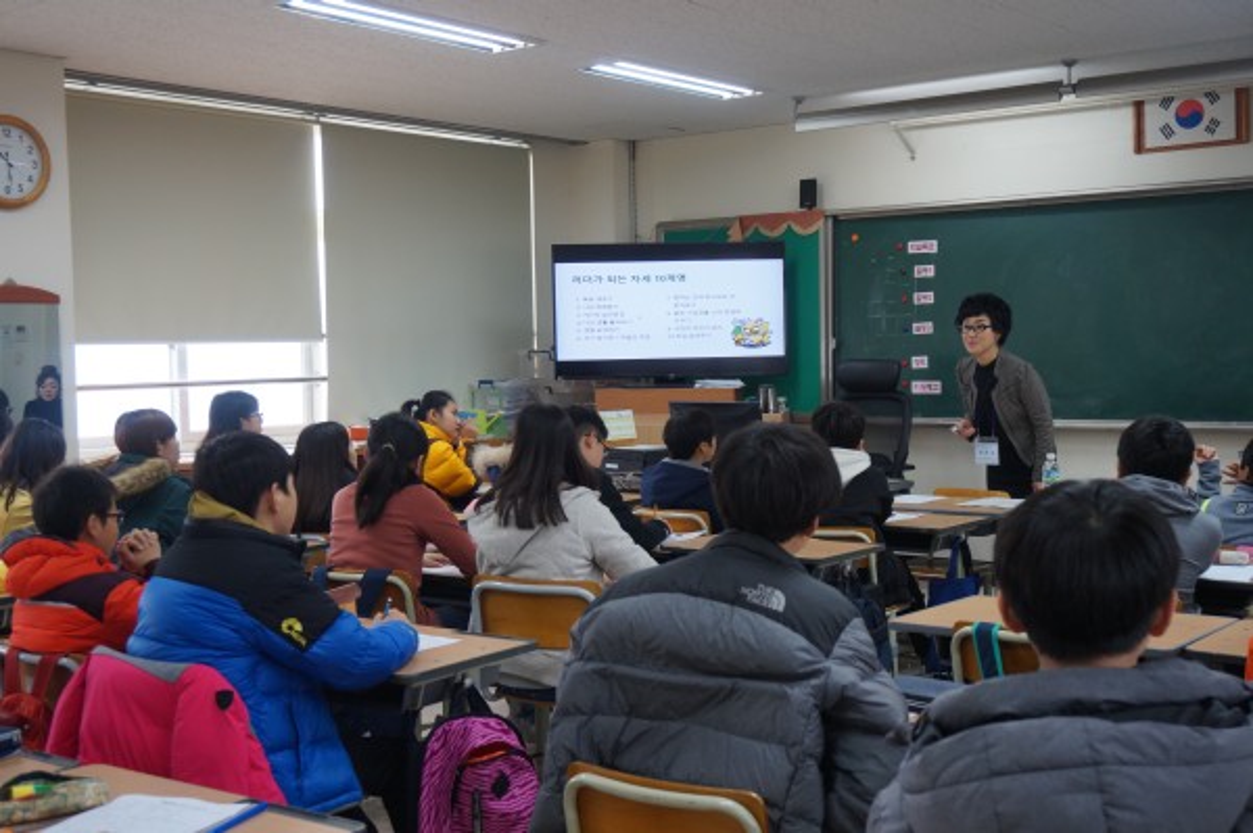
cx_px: 626
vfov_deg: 30.8
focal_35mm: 44
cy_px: 416
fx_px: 1513
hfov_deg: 45.0
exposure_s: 1/80
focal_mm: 29
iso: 400
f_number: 5
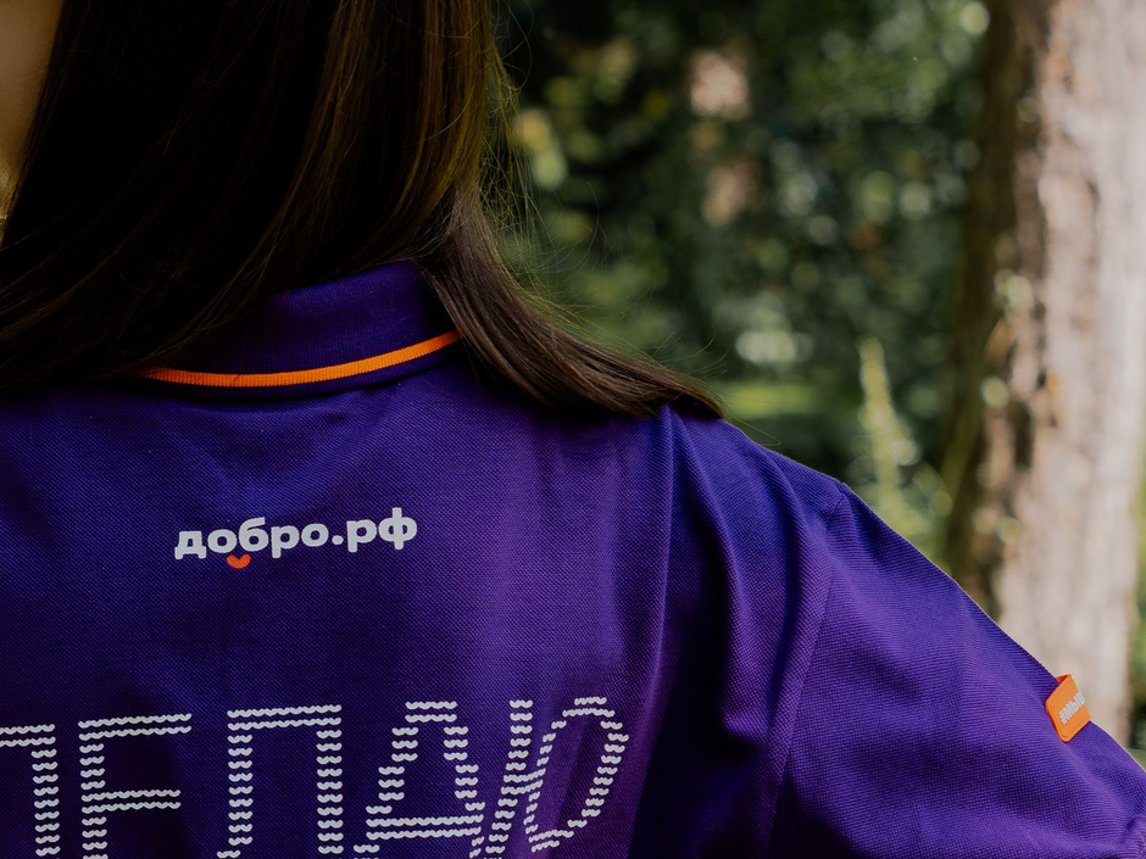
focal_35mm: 131
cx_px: -351
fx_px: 4337
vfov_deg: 11.3
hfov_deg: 14.4
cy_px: 599
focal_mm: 50
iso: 320
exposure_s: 1/320
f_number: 4
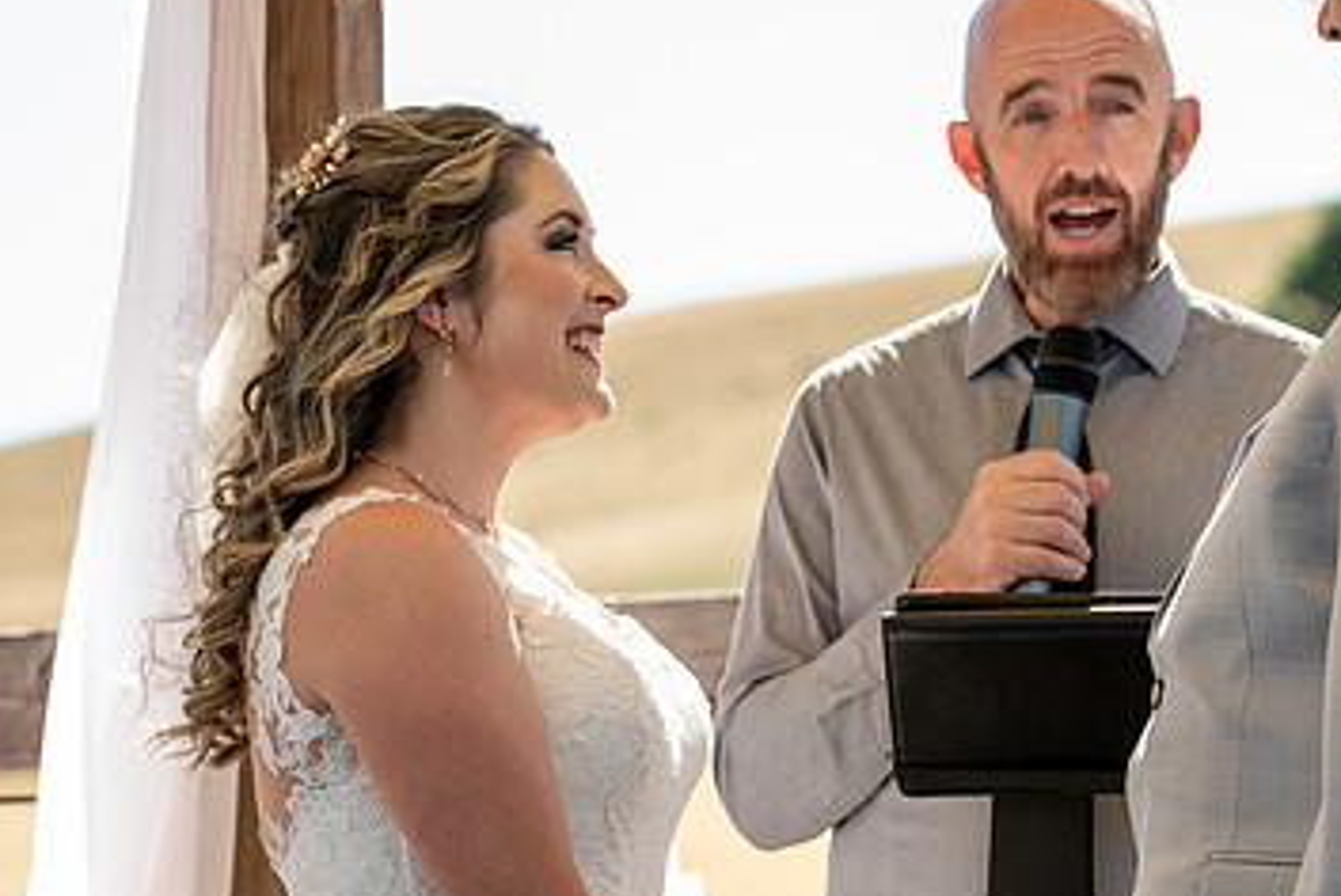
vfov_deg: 6.8
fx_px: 7530
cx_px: 976
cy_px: 321
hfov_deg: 10.2
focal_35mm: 202
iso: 250
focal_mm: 123
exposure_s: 1/400
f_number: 5
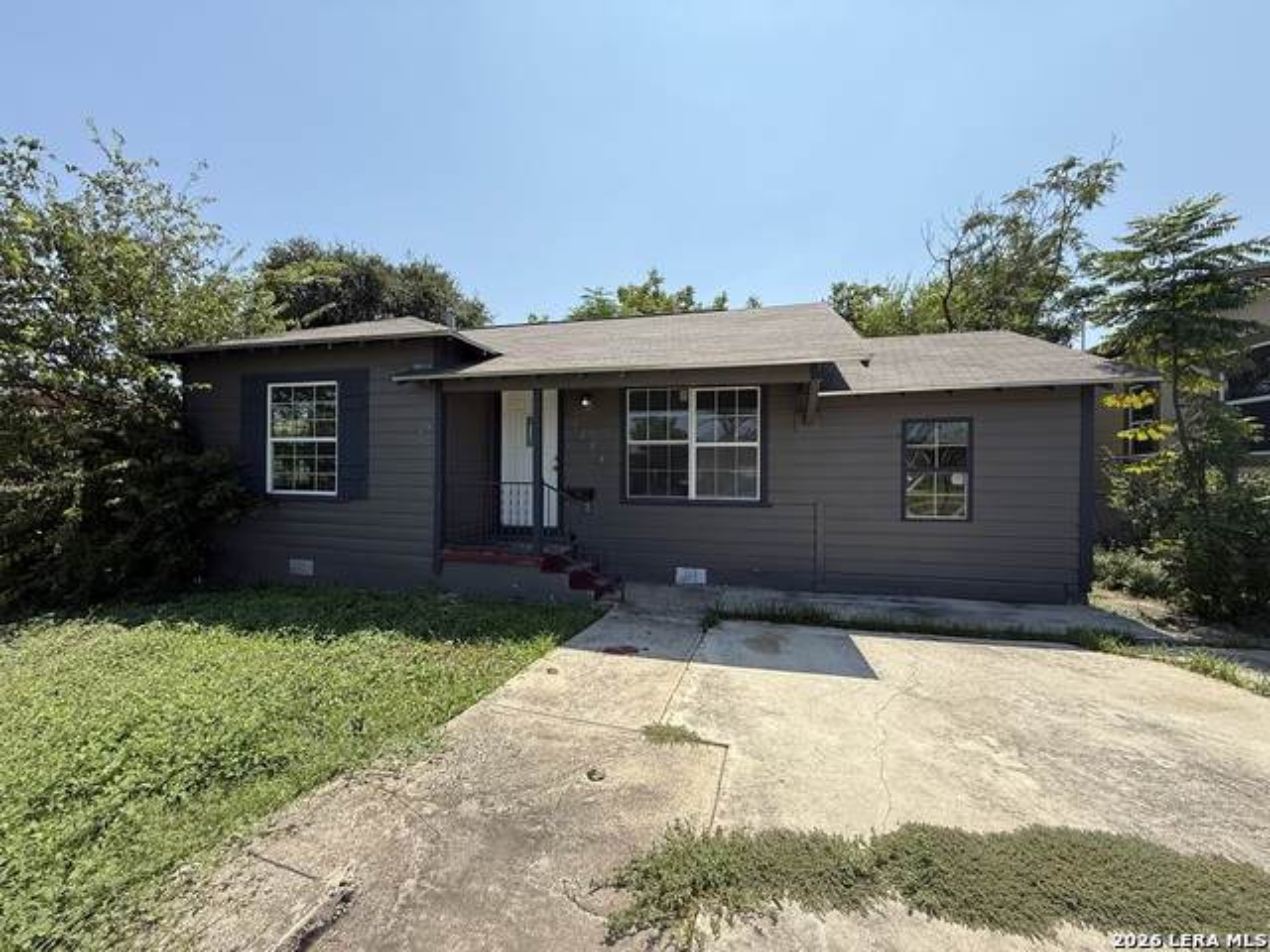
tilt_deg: -0.8
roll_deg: -0.5
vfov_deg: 85.7
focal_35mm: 14
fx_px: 514
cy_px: 476
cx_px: 635
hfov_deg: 102.1
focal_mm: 2.22
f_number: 2.2
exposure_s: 1/1211
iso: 50
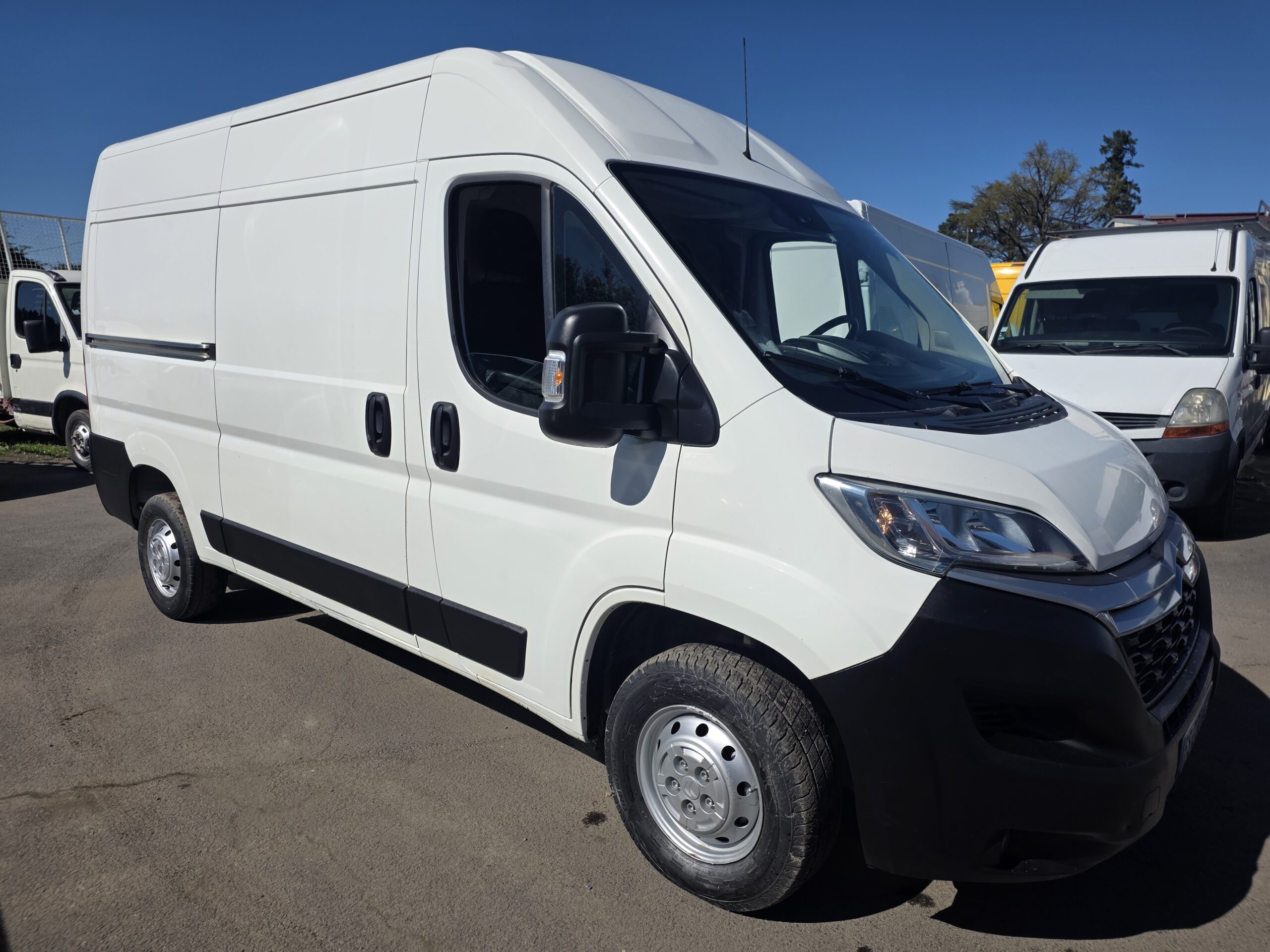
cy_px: 476
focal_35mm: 23
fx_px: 844
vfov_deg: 58.9
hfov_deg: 73.9
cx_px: 635
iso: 50
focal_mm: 6.25
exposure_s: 1/7944
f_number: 1.7
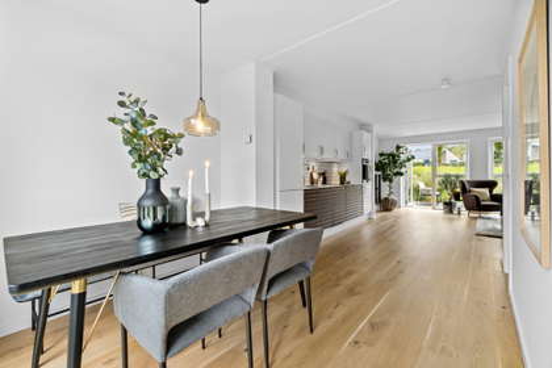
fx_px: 230
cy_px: 184
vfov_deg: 77.3
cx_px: 276
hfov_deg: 100.4
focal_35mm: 15
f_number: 8
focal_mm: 10
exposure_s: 1/50
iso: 500
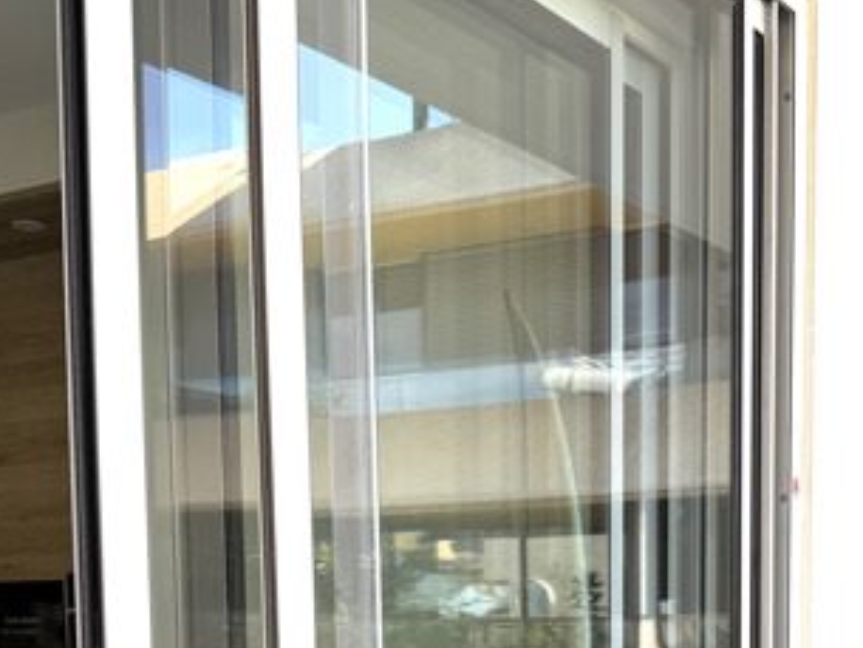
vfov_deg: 21.5
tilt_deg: -4.9
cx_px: 620
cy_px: 795
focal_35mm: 63
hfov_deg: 30.3
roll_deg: +0.1
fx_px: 1571
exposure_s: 1/491
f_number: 1.78
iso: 80
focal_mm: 6.76
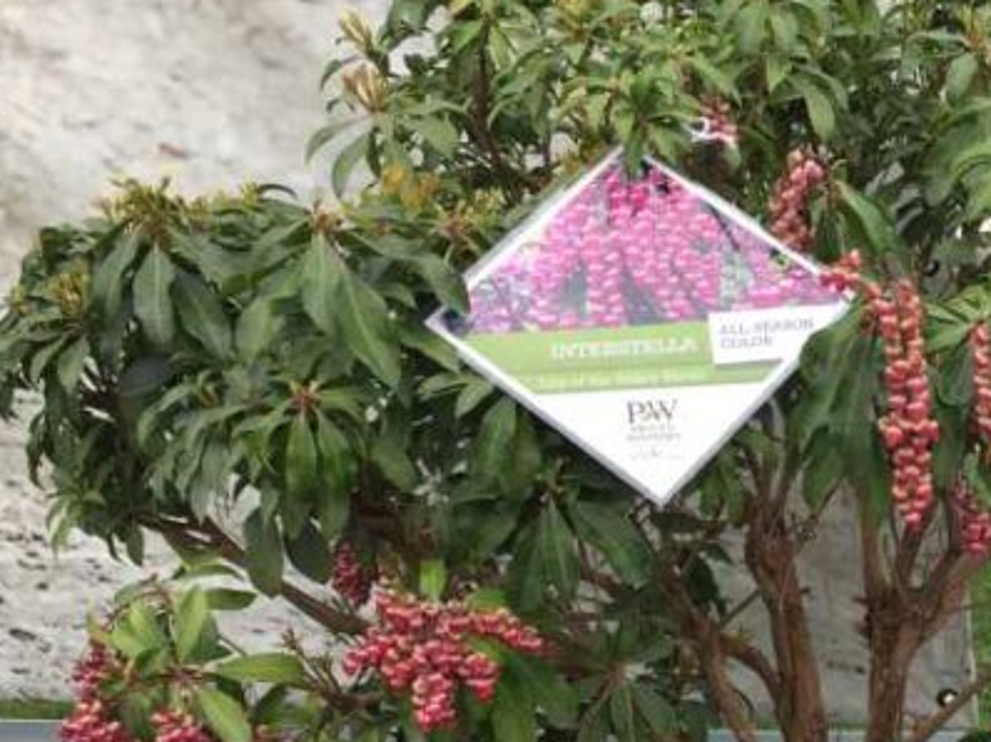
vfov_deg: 25.5
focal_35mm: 56
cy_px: 632
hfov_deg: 33.2
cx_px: 819
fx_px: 1602
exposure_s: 1/534
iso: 32
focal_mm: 4.15
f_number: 2.2
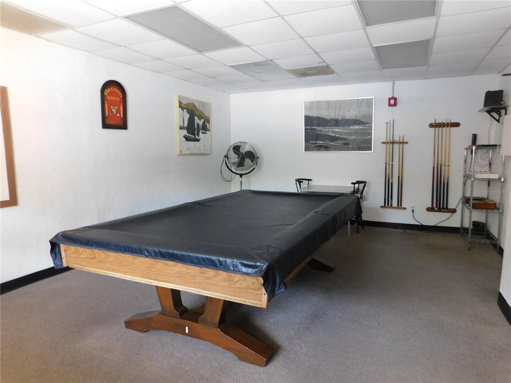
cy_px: 192
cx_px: 256
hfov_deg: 73.9
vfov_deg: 58.9
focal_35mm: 23
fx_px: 340
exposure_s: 1/8
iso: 450
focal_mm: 4
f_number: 3
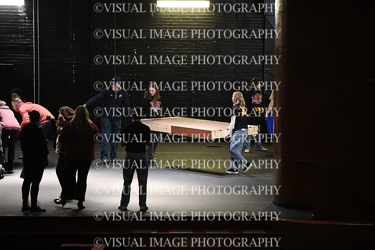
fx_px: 2084
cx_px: 188
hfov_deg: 10.3
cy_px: 125
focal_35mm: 200
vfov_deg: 6.9
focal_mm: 200
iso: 8000
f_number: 2.8
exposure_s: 1/320
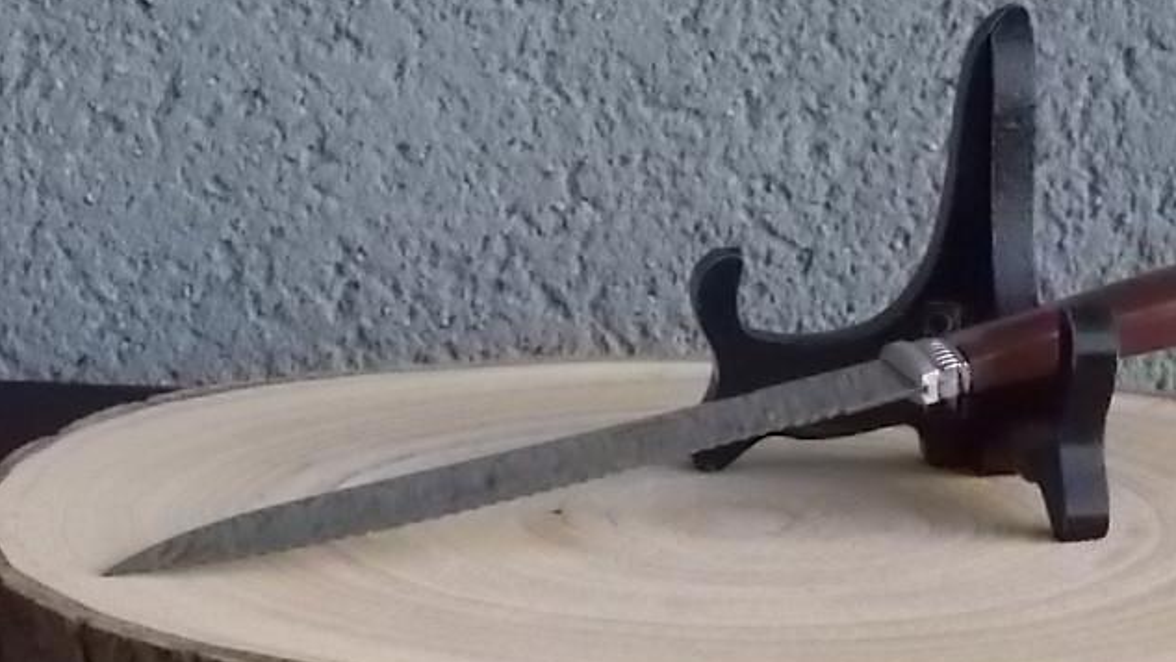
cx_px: 588
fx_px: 4460
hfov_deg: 15.0
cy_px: 419
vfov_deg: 8.5
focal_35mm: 143
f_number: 6.5
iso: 800
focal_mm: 23
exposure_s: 1/200
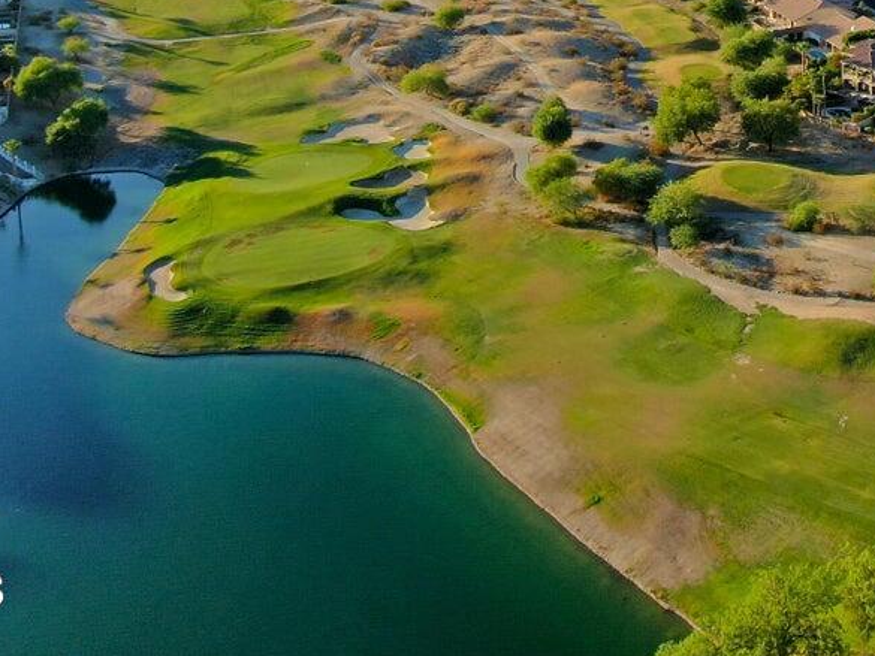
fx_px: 1416
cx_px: 768
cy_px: -105
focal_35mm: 56
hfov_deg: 32.8
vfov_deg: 24.0
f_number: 2.8
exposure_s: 1/60
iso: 100
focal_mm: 4.39
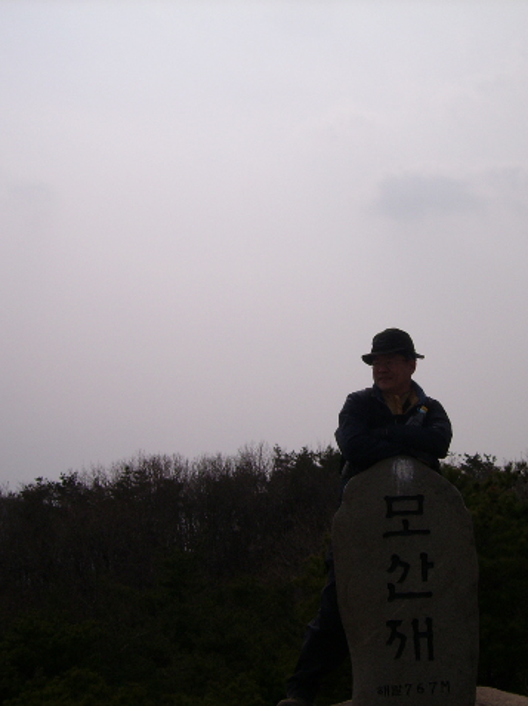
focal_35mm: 47
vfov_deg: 40.5
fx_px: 957
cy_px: 354
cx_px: 382
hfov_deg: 30.4
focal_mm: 5.95
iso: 50
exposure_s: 1/1542
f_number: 5.8
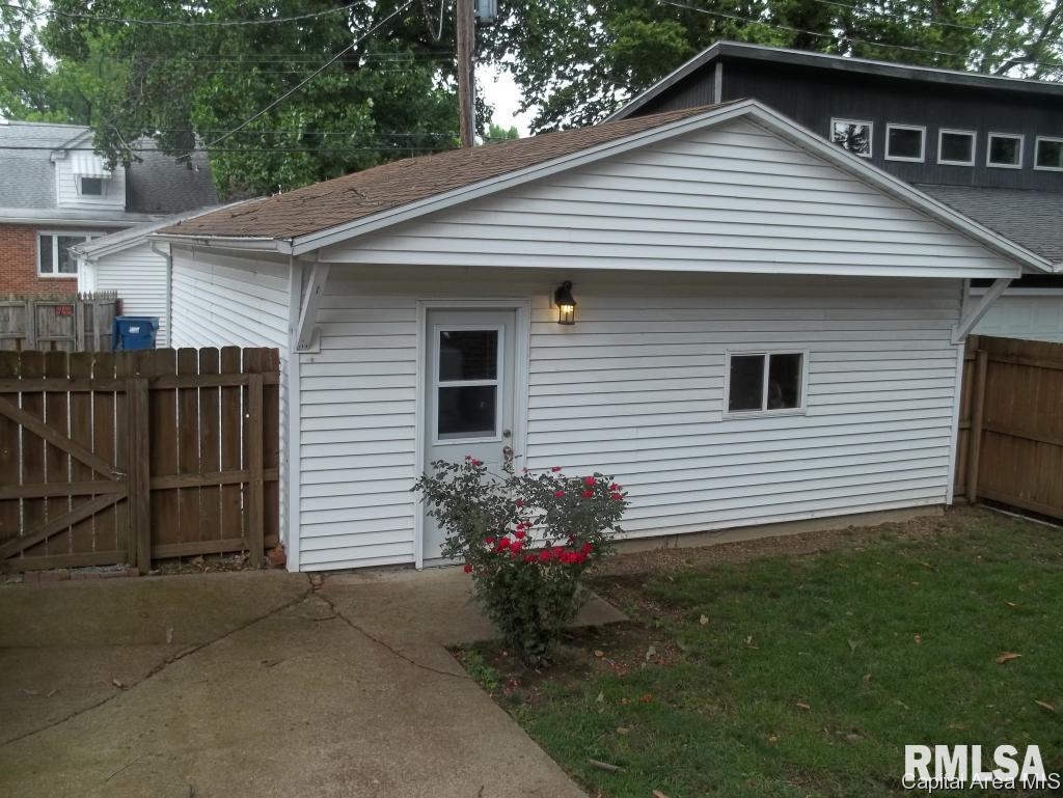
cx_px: 532
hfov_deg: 55.3
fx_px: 1014
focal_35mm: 33
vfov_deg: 43.0
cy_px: 399
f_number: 3.3
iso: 64
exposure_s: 1/160
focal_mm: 5.9
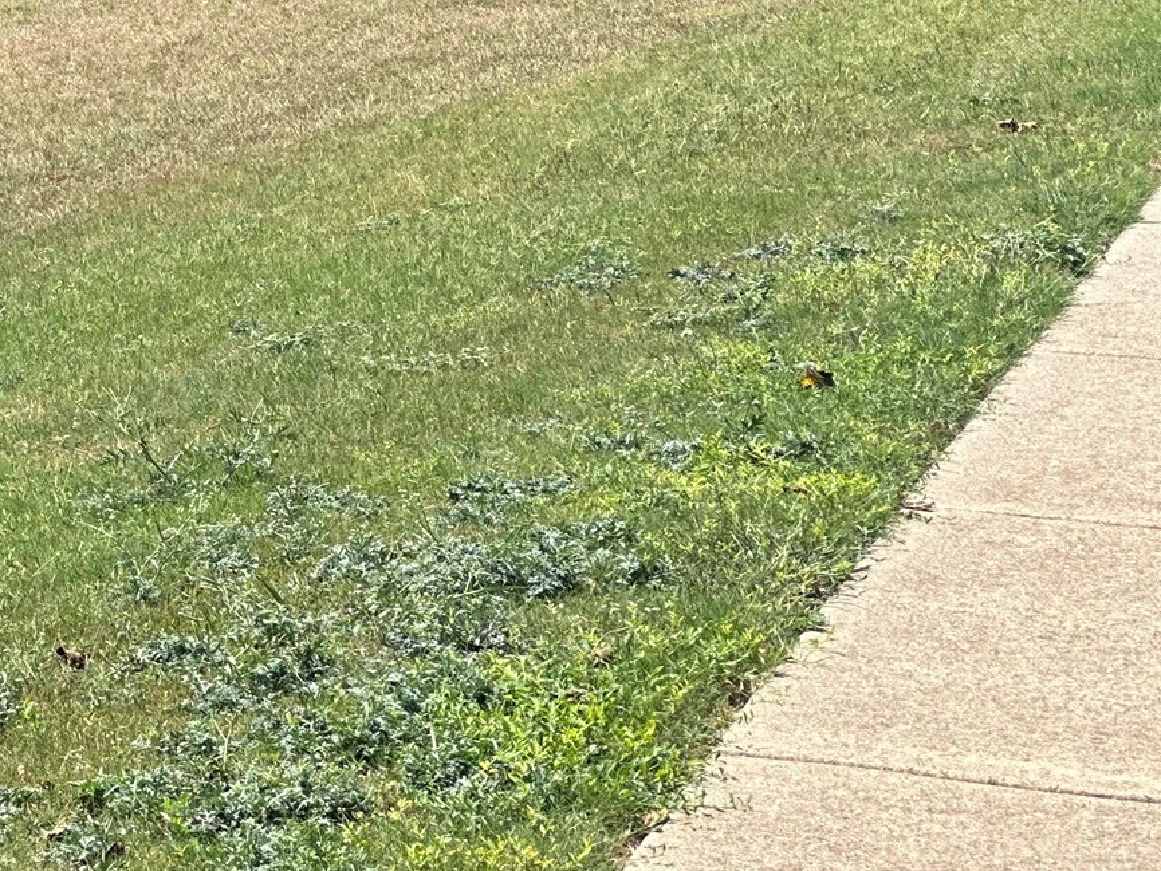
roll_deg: -1.2
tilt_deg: -4.3
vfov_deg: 8.1
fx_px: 6106
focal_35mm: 182
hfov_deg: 10.7
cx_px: -189
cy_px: -100
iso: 32
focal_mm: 9
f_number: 2.8
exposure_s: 1/396
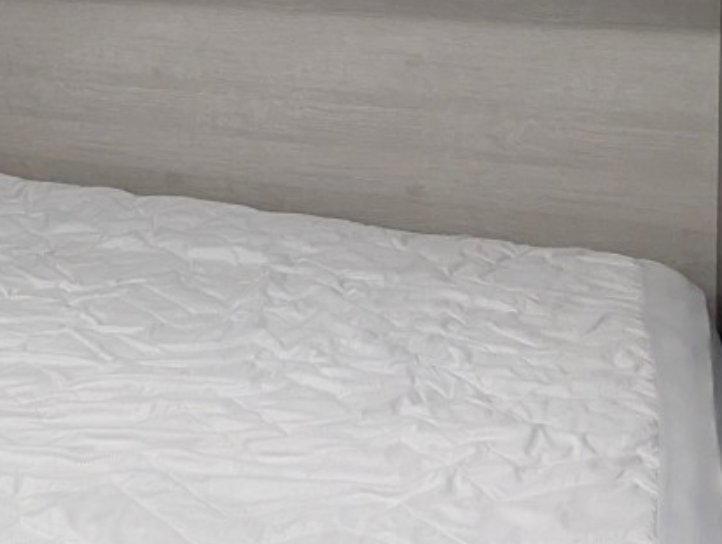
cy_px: -98
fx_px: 1128
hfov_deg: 34.7
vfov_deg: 24.7
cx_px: 177
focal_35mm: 54
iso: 409
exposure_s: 1/64.3
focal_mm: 2.35
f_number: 2.2
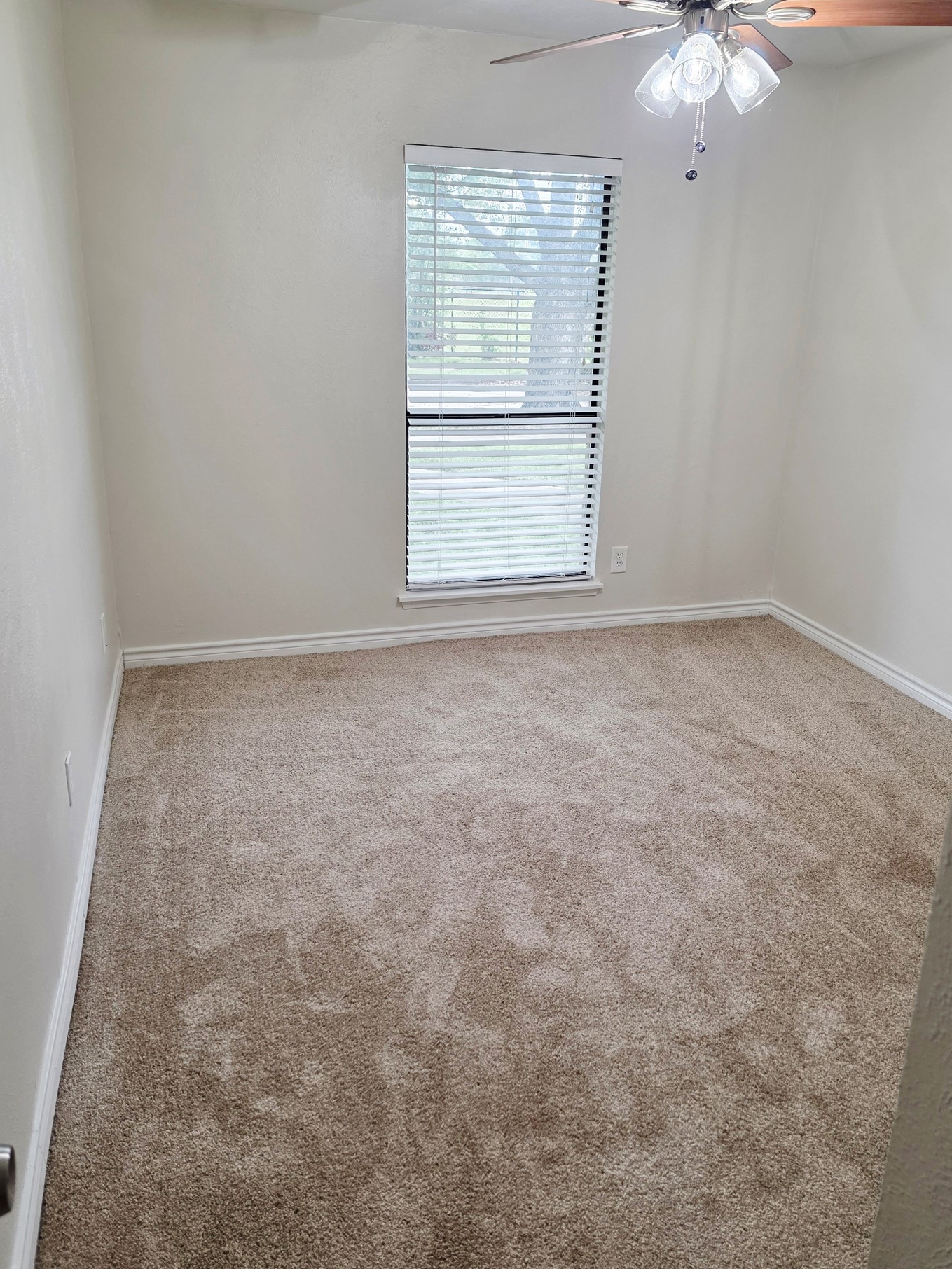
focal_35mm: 26
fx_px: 953
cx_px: 486
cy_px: 592
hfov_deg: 53.1
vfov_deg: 67.2
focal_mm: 6.3
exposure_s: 1/120
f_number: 1.7
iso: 125
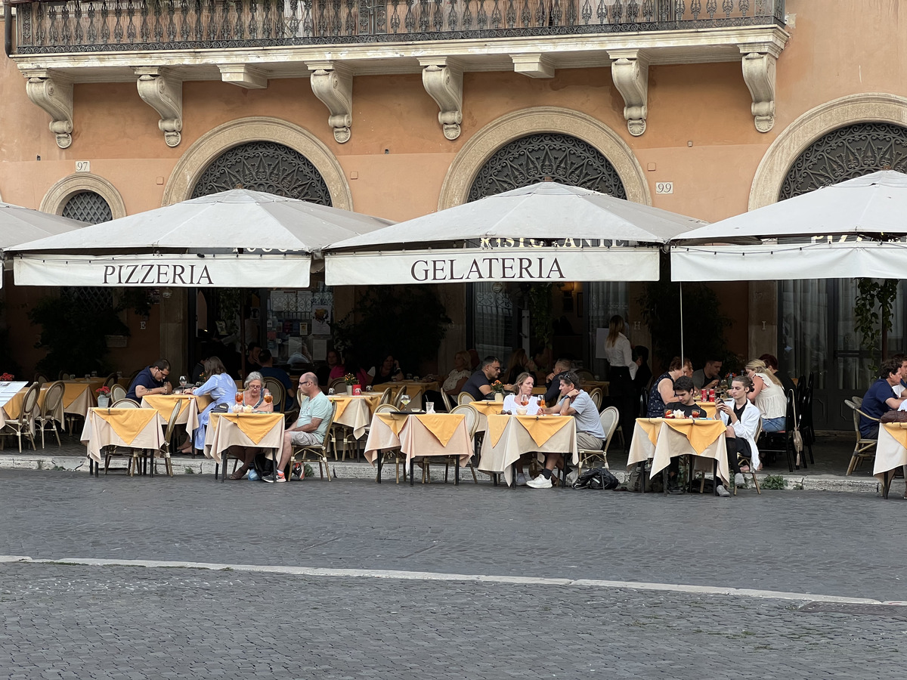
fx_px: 2018
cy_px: 340
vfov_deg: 19.1
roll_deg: -0.1
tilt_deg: -0.2
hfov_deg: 25.3
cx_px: 454
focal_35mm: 77
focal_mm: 9
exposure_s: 1/122
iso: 100
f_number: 2.8
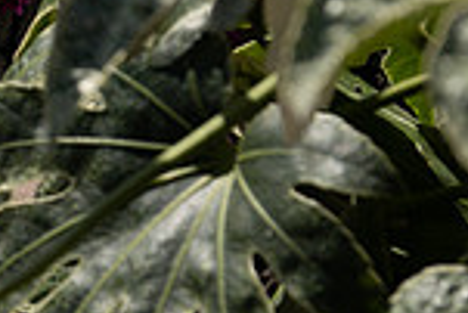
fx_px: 7625
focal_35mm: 586
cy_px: 135
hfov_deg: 3.5
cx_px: -189
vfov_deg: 2.4
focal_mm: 102.2
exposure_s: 1/640
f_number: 6.4
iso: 160
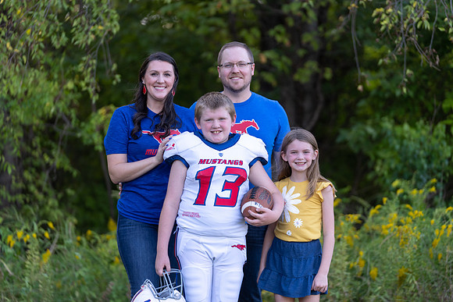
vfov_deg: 10.4
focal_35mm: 132
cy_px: 151
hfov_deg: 15.5
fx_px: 1661
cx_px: 226
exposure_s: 1/320
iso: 200
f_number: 2.8
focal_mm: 132
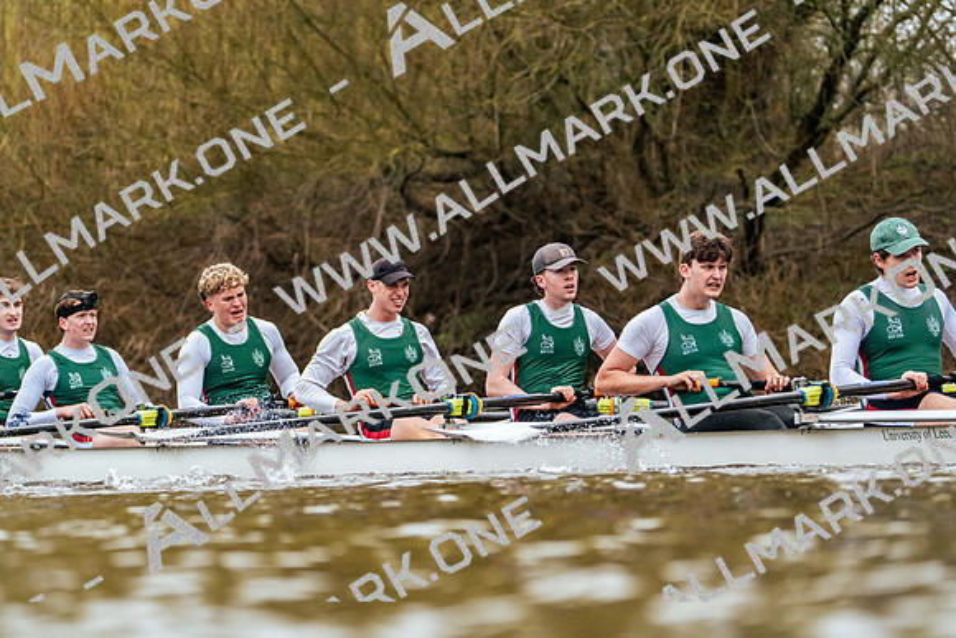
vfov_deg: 5.0
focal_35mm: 277
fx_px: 7357
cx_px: 478
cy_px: 319
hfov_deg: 7.4
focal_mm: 277
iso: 4000
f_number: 6.3
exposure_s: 1/2000
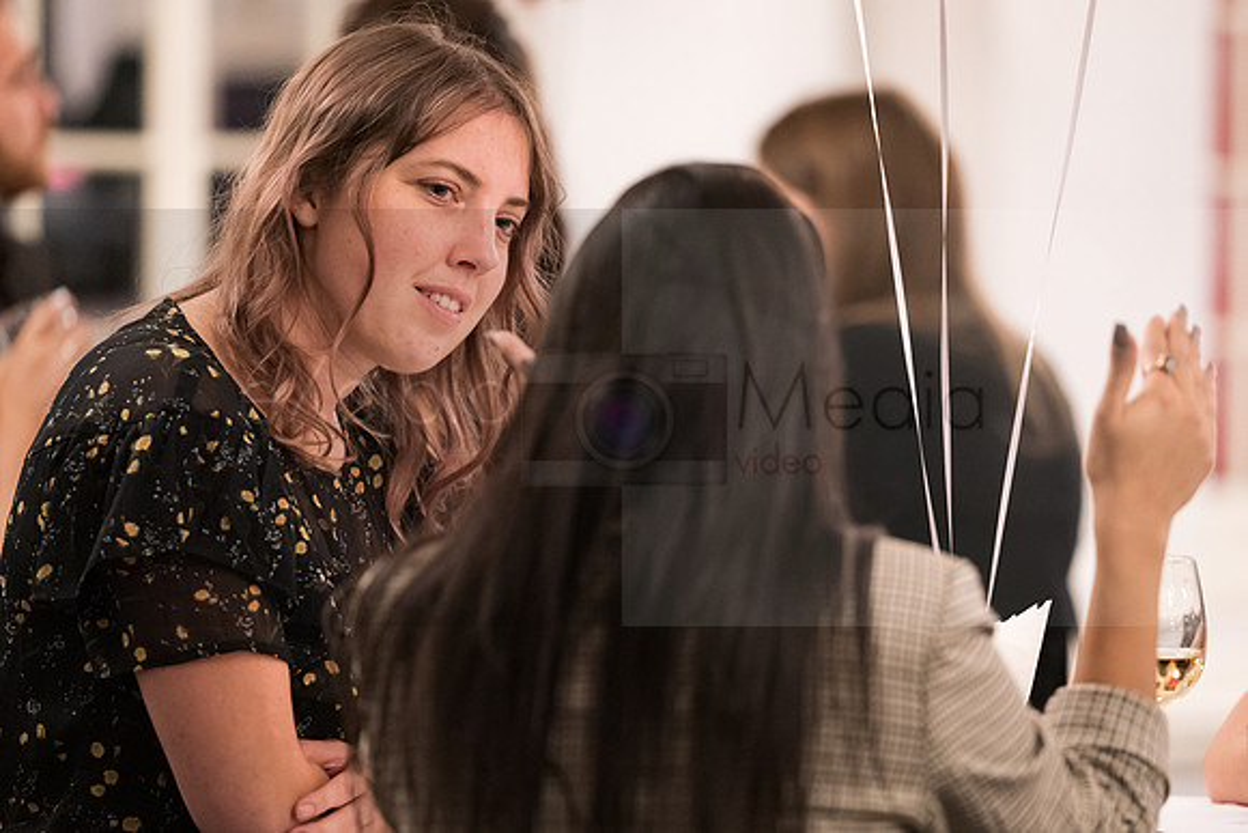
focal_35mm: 197
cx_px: 703
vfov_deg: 7.0
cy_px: 437
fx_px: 6846
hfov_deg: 10.4
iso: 6400
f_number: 2.8
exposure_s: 1/100
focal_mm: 173
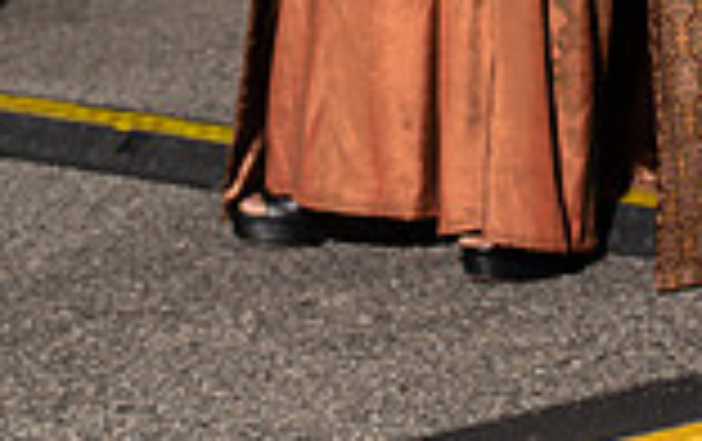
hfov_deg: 8.4
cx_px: 452
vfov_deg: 5.2
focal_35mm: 249
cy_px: -554
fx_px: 4771
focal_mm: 85
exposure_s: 1/200
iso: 1000
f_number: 6.3
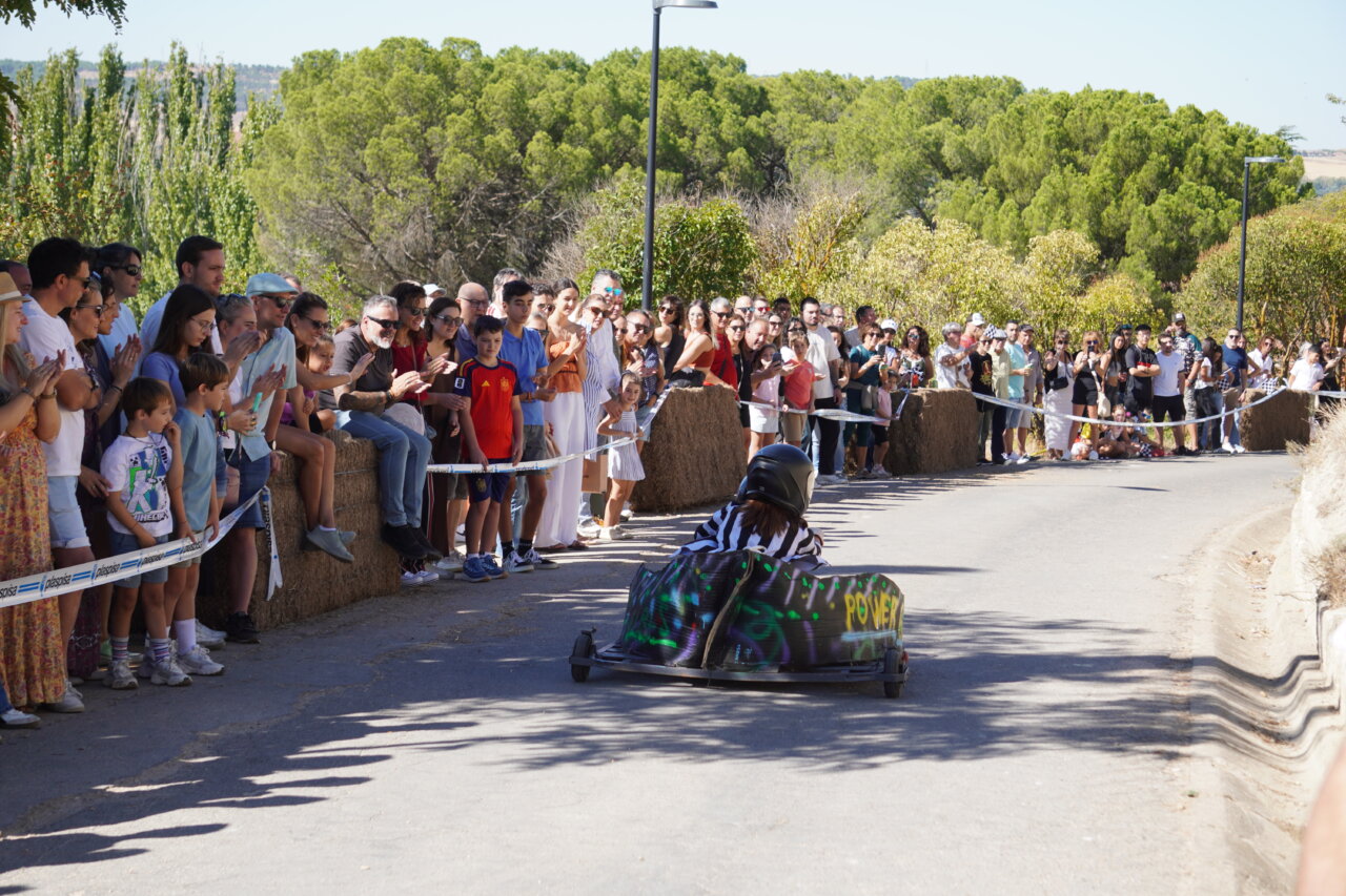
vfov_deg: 16.5
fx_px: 3084
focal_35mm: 82
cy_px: 448
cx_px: 673
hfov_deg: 24.6
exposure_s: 1/320
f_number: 5
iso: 100
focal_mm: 55
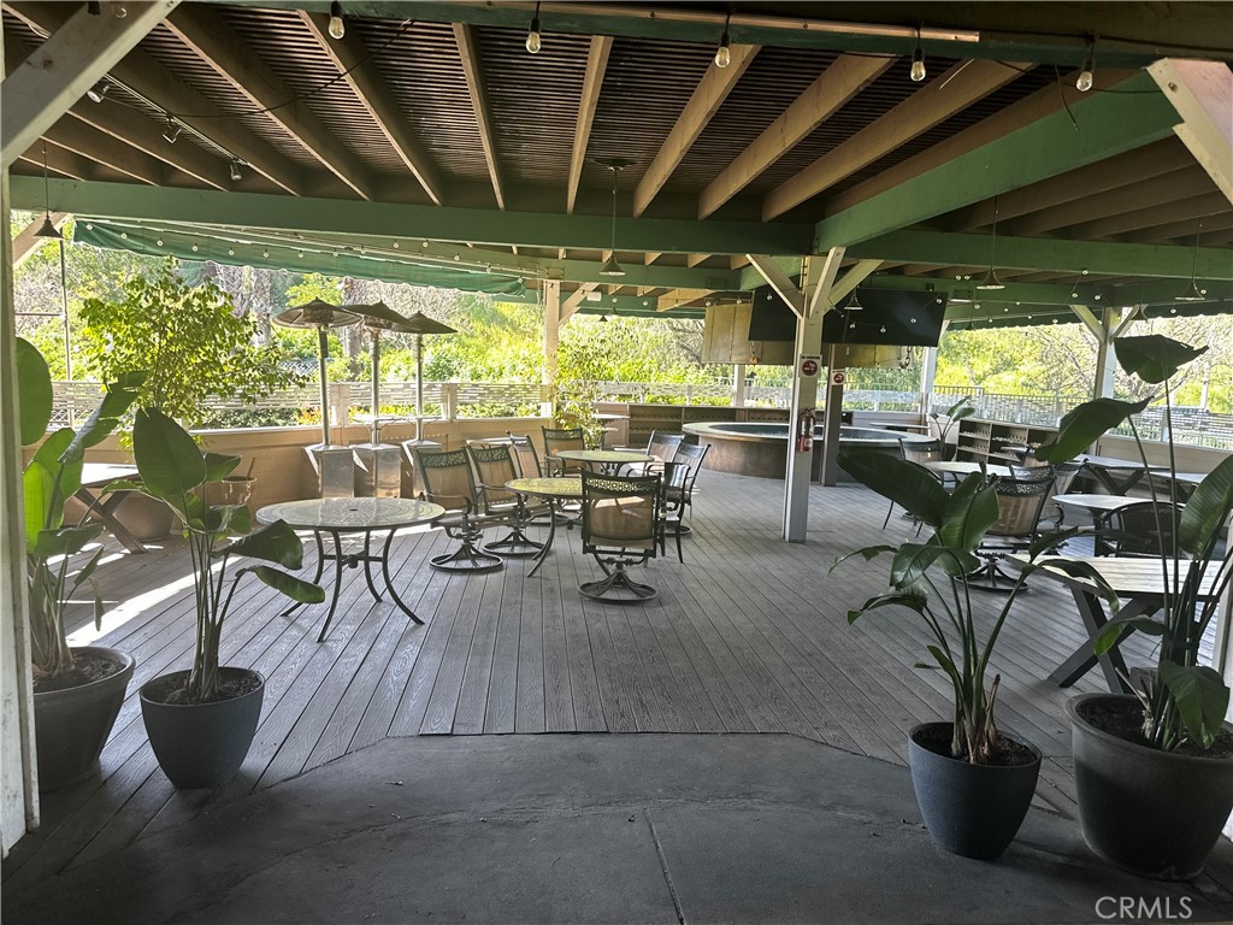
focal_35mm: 24
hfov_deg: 71.6
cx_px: 616
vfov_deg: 56.8
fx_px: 855
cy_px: 462
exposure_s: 1/121
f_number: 1.78
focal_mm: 6.86
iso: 80
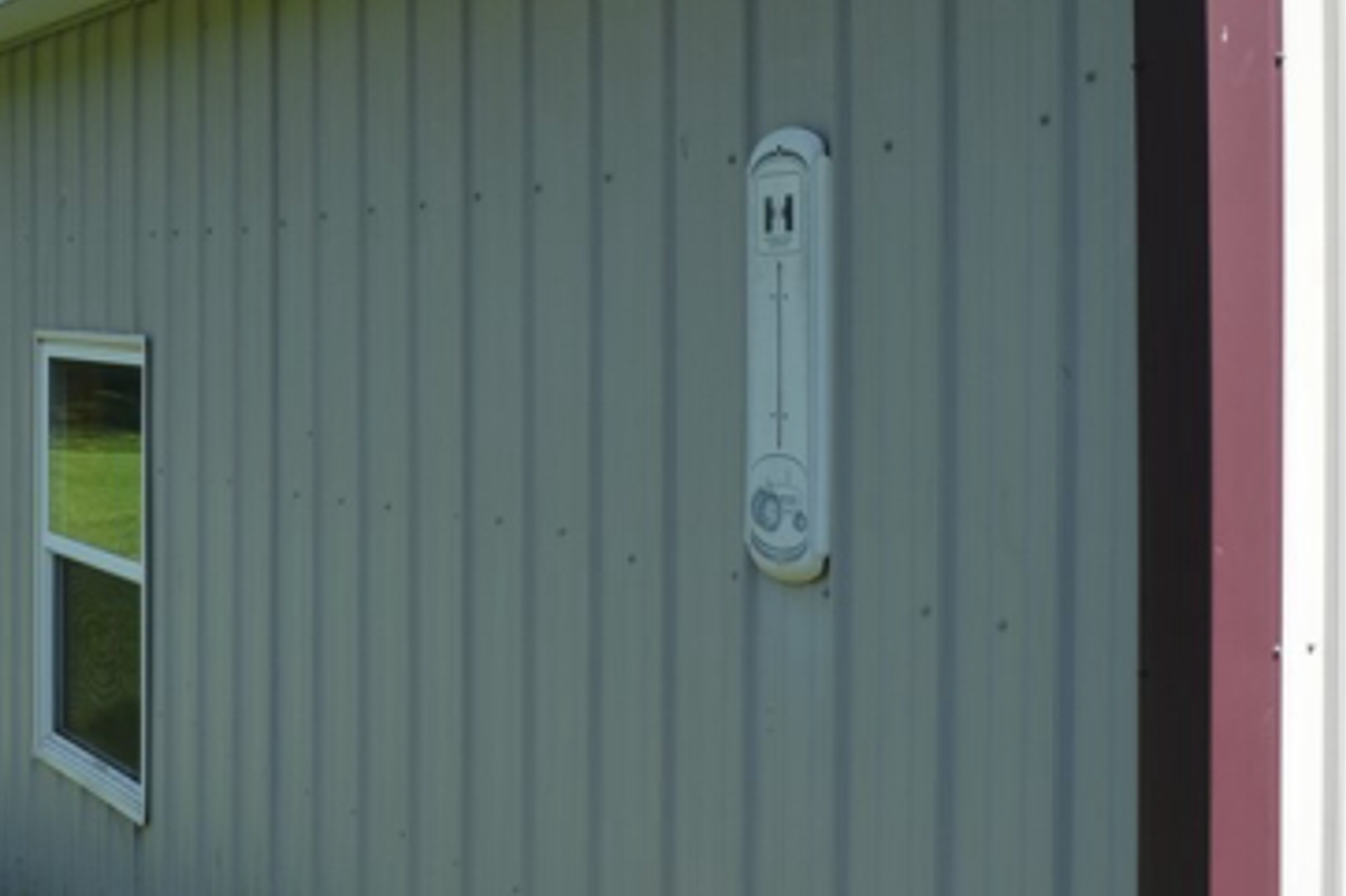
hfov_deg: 34.8
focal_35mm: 56
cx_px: 312
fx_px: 2093
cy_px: 312
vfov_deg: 24.1
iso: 100
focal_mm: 18
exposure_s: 1/160
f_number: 6.3
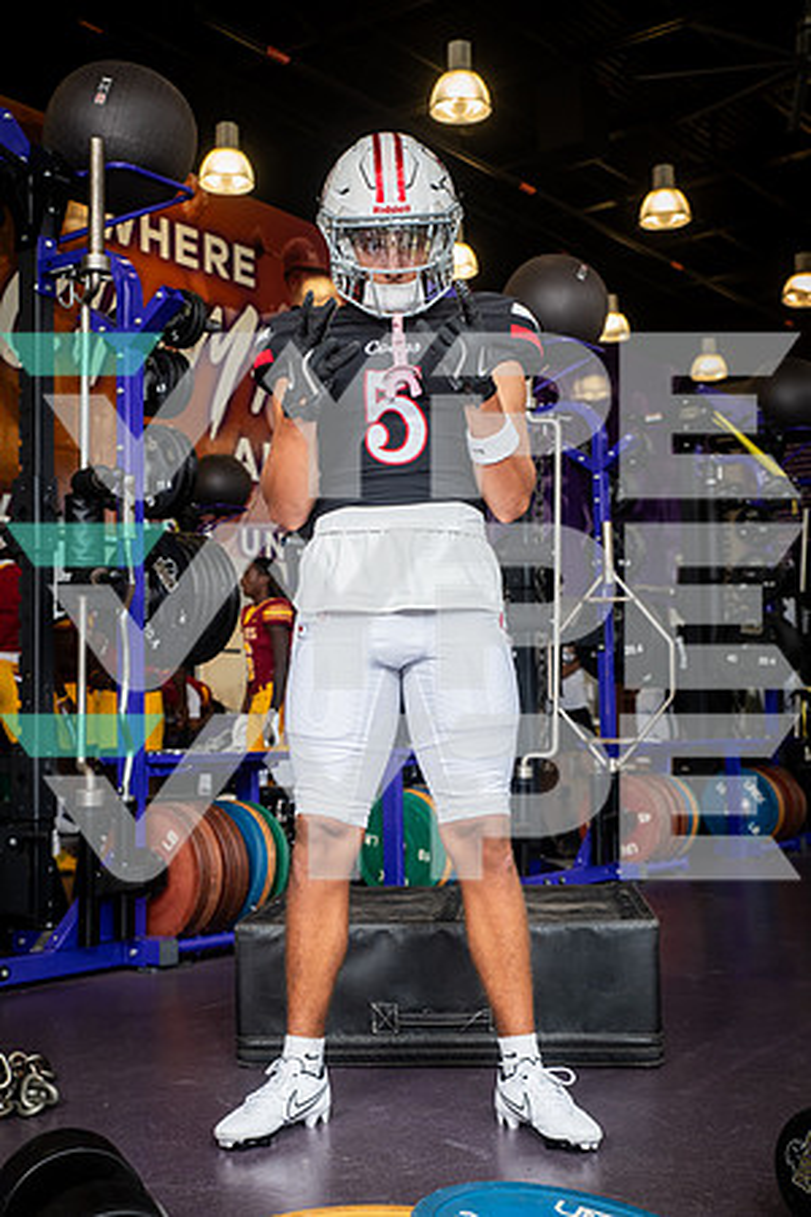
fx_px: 1554
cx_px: 406
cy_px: 608
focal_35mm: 46
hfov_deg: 29.2
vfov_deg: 42.7
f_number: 5.6
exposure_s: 1/250
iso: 500
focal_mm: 46
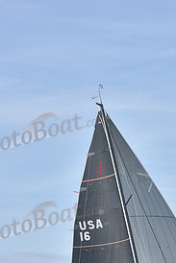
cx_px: 157
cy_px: 258
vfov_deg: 13.7
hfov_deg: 9.2
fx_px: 1084
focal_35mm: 148
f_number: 5.6
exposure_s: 1/1250
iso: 200
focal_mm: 70
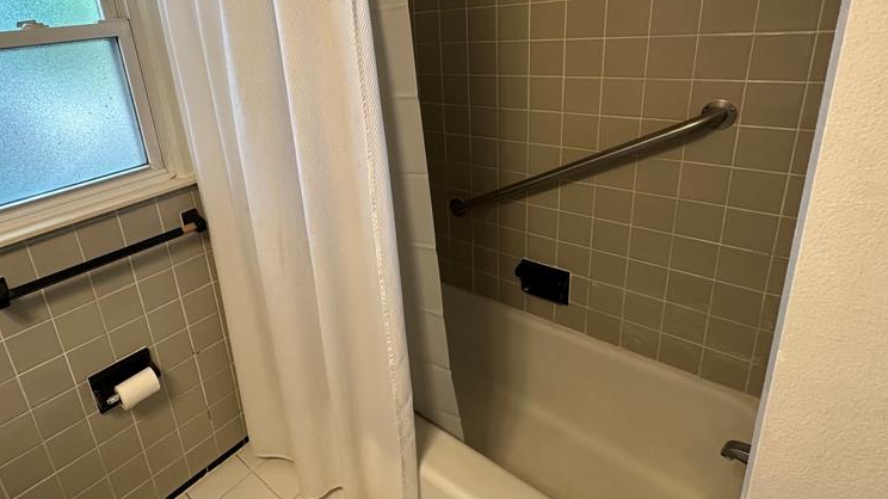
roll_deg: +5.8
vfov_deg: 52.8
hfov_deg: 82.9
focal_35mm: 21
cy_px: 180
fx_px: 494
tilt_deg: -17.9
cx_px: 359
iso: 250
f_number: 2.2
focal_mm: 2.22
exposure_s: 1/120
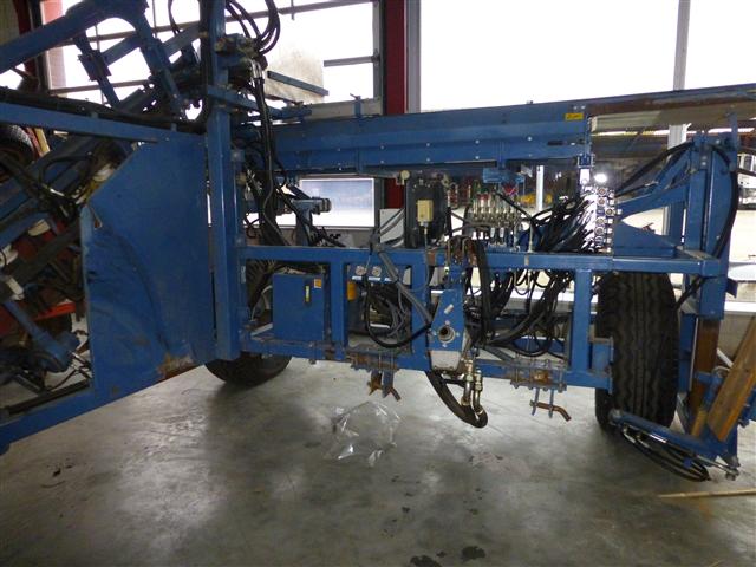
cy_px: 284
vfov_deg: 56.8
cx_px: 378
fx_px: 524
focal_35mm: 24
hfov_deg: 71.6
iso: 800
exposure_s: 1/60
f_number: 3.3
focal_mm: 4.3
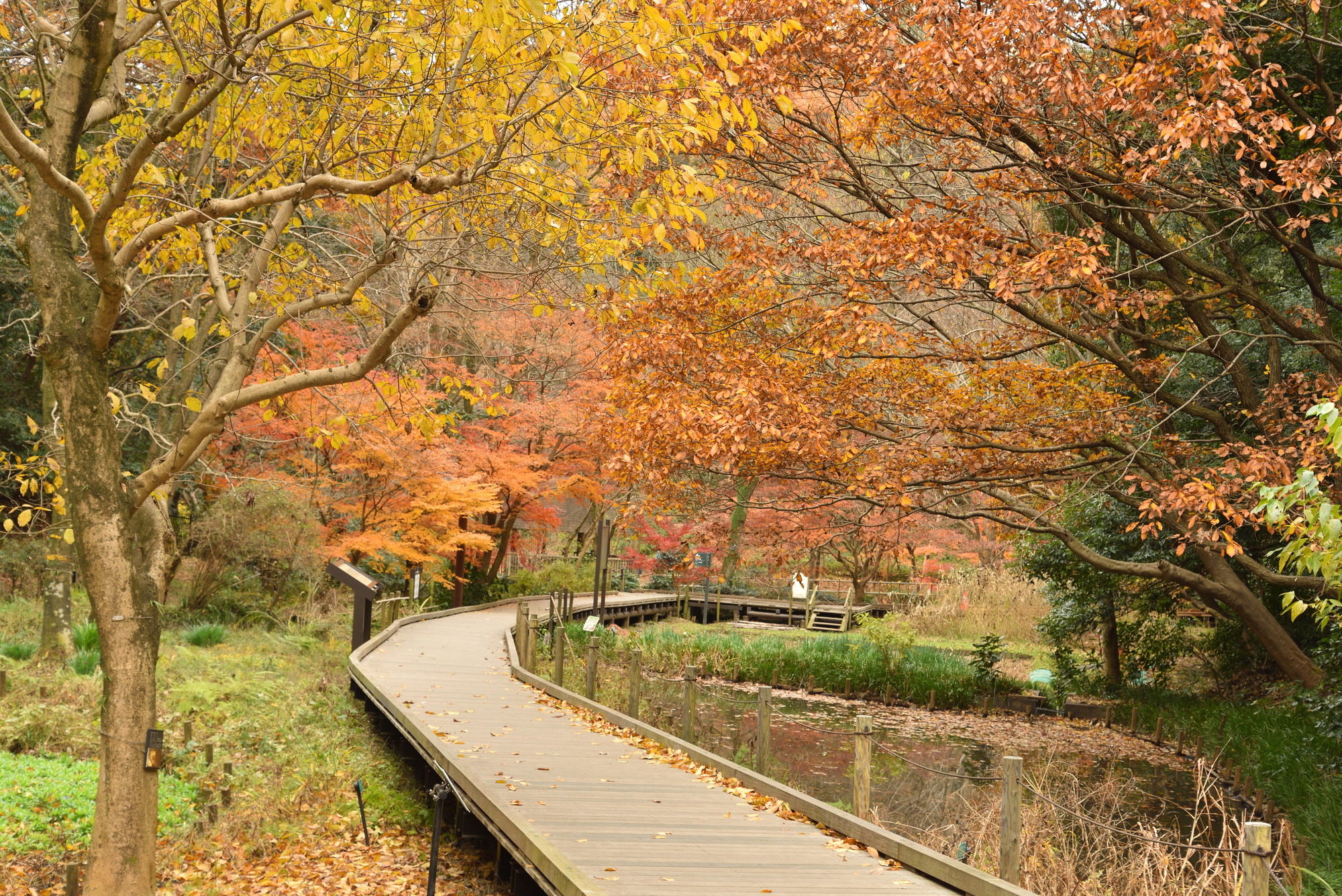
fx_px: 1790
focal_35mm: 48
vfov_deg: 28.1
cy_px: 448
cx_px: 671
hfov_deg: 41.1
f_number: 6.3
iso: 100
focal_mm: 48
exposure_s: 1/30
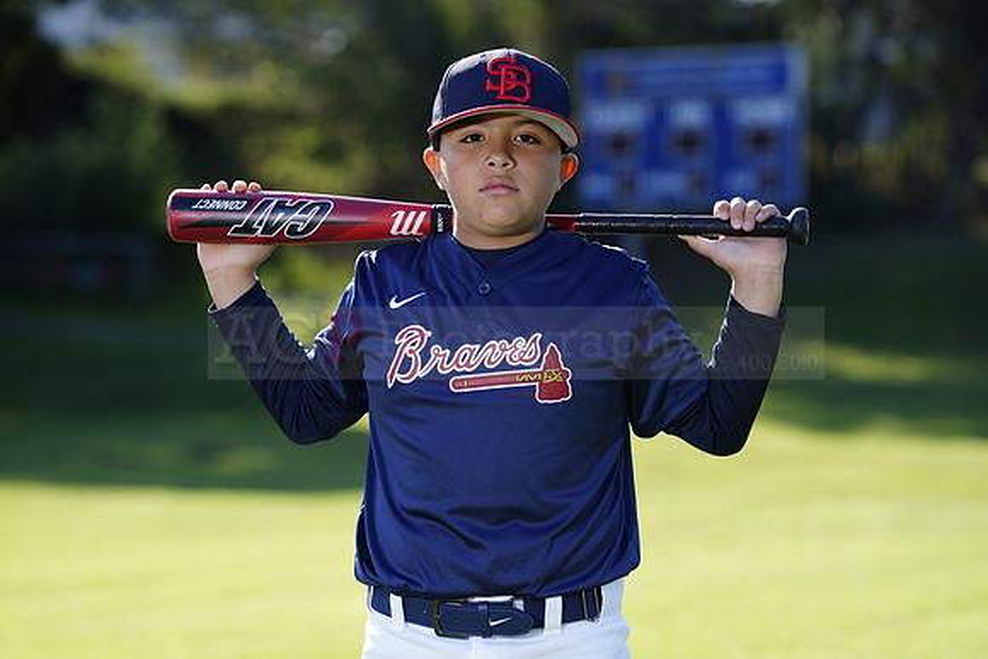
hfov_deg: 12.3
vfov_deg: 8.2
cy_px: 330
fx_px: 4584
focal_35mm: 167
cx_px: 494
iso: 100
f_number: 5
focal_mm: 167
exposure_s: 1/250
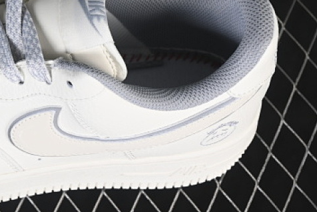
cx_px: 5
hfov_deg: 12.0
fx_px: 1498
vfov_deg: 8.1
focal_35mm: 170
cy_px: 17
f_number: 7.1
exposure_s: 1/80
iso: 160
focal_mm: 50
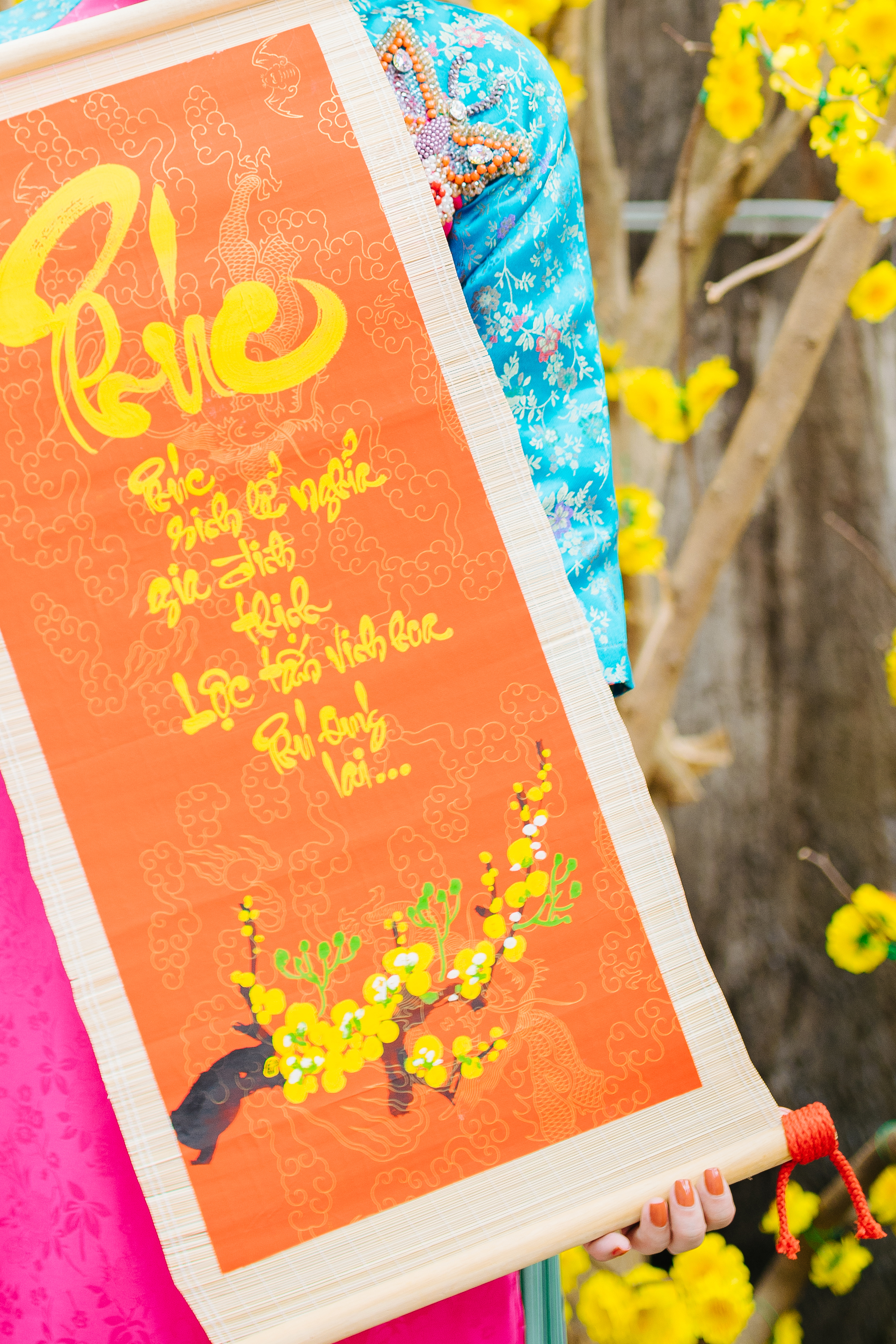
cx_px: 238
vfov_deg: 29.8
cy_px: 161
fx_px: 2426
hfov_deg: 20.8
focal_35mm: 65
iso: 250
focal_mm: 35
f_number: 2
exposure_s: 1/400
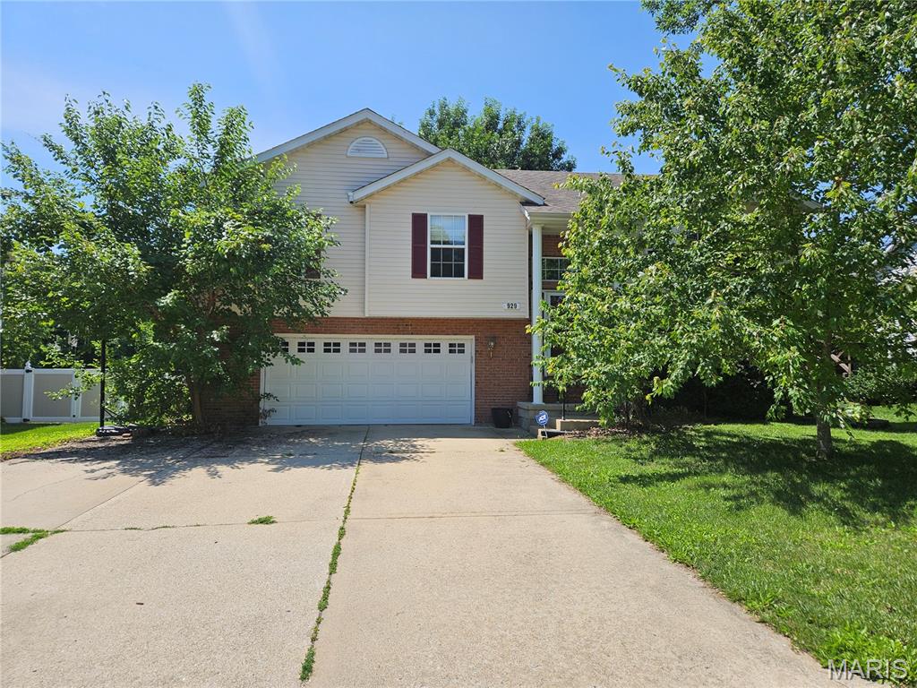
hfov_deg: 73.9
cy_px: 344
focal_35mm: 23
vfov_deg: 58.9
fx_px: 609
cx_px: 458
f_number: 1.8
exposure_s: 1/2410
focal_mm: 5.4
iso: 25
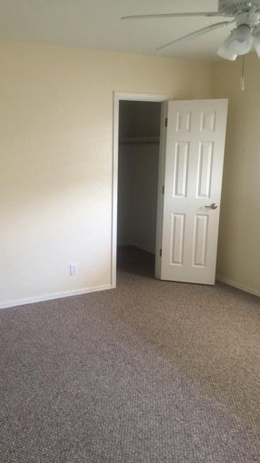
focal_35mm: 32
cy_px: 232
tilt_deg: -12.2
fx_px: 393
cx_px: 87
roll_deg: +0.6
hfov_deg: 36.3
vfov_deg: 61.0
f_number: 2.2
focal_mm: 4.15
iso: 100
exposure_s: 1/15
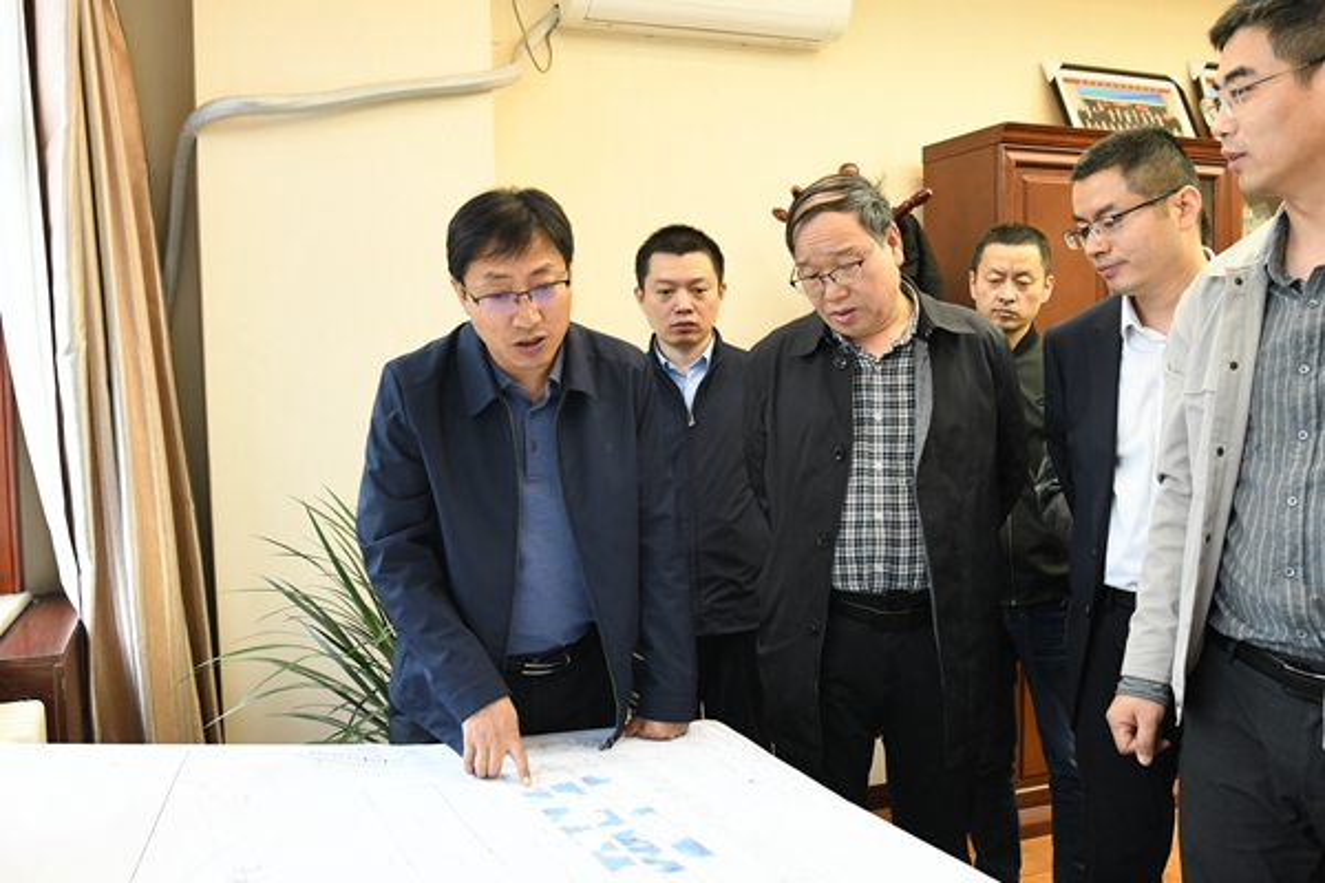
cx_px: 662
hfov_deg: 73.7
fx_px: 883
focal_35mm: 24
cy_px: 442
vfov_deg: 53.1
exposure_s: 1/80
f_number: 4.5
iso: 1600
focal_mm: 24
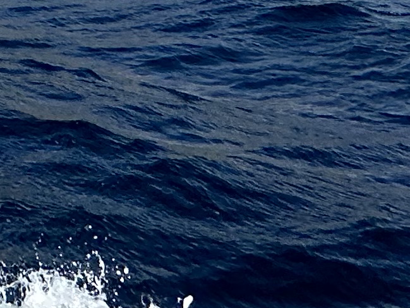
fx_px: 1031
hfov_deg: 18.4
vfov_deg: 12.4
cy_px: -479
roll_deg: +1.3
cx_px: -293
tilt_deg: +13.6
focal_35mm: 87
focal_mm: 2.22
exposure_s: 1/2353
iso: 50
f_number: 2.2
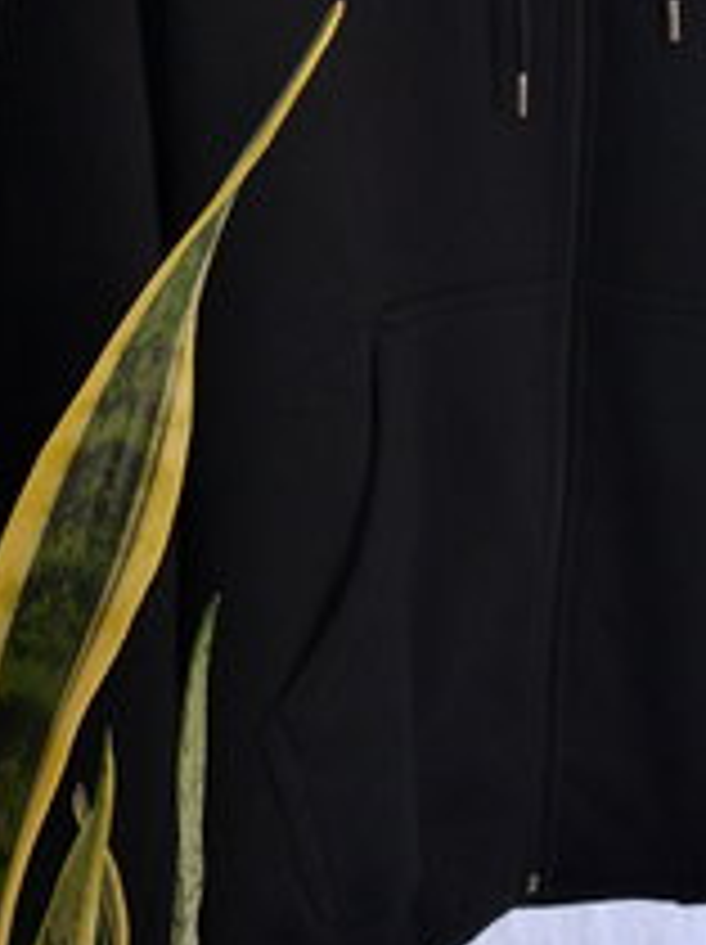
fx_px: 1935
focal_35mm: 71
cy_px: 70
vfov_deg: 26.4
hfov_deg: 20.6
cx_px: 454
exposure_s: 1/50
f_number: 1.8
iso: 409
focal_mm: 4.27
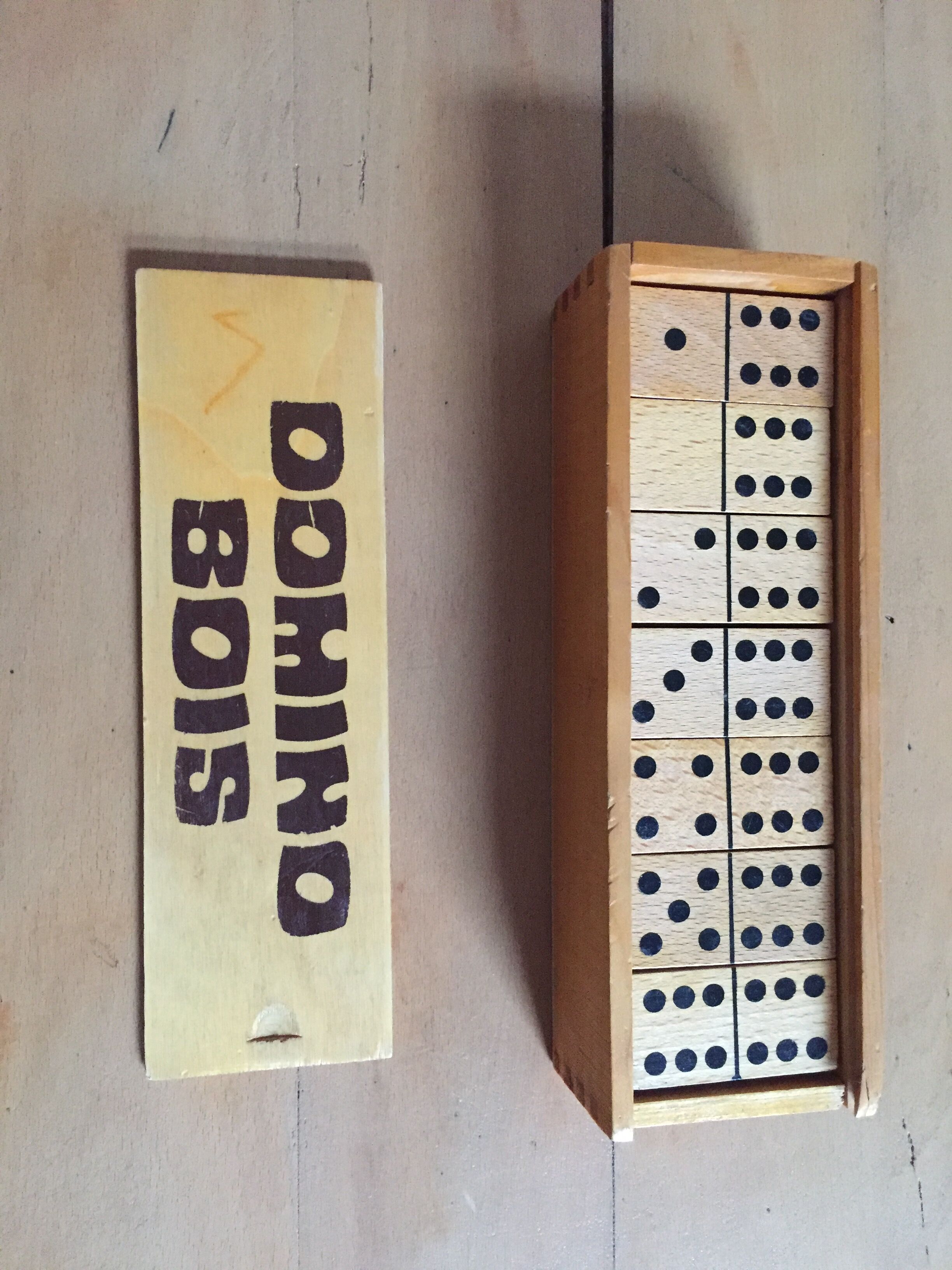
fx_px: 1063
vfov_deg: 61.7
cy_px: 635
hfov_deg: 48.2
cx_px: 476
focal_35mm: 29
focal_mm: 4.15
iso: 400
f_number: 2.2
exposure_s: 1/17
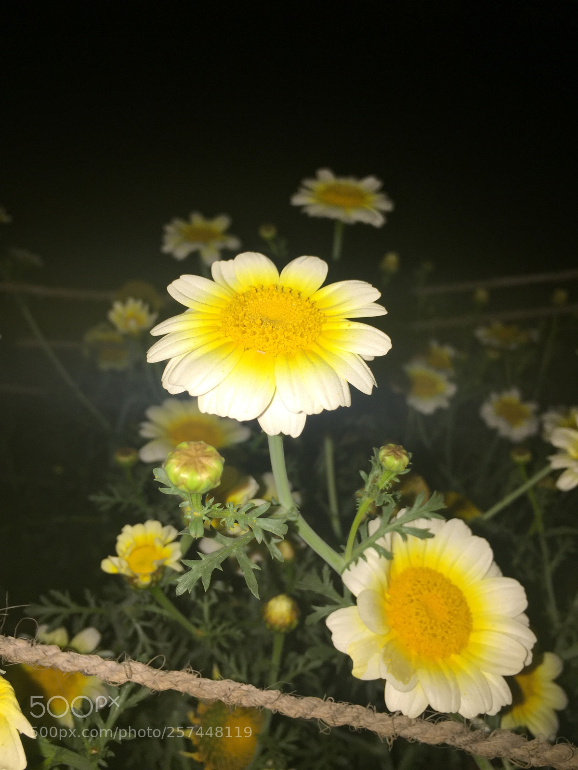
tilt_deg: -31.5
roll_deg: -5.0
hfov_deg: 48.2
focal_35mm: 29
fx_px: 646
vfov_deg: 61.7
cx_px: 289
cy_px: 385
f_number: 2.2
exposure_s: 1/165
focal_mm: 4.15
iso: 32
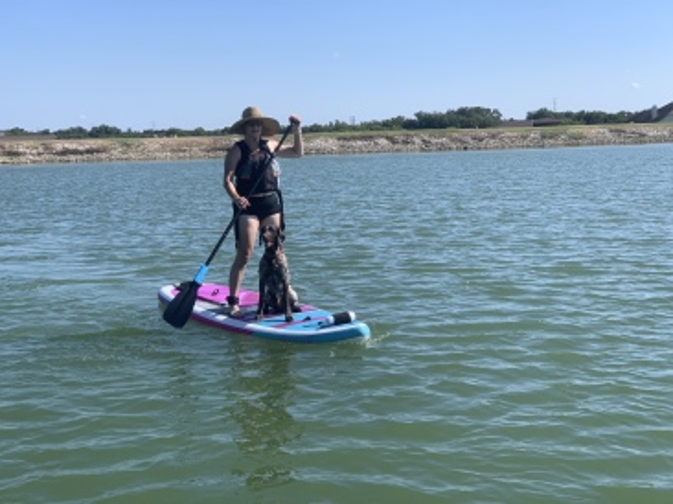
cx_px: 336
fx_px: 1010
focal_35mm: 52
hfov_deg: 36.8
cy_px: 252
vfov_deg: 28.0
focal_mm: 6
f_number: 2.4
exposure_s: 1/1089
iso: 16
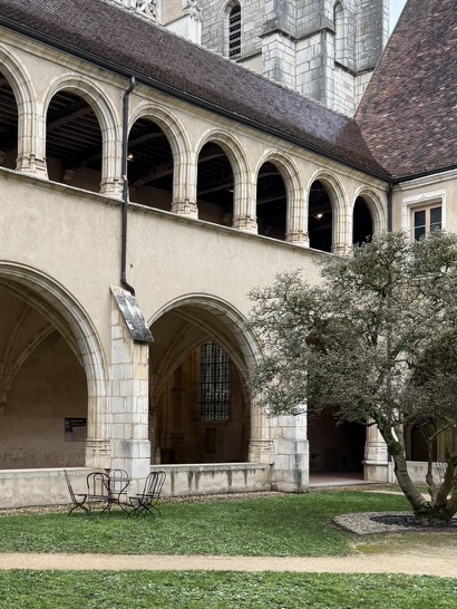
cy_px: 418
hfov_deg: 30.6
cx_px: 35
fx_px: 792
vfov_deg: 41.4
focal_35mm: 45
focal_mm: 6.76
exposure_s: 1/121
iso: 125
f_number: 1.78
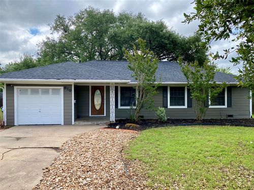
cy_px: 95
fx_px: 191
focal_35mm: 26
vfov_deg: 53.1
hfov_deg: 67.3
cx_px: 127
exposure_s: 1/1346
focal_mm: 4.25
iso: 32
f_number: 1.8
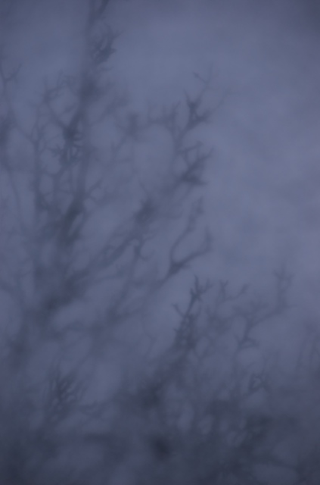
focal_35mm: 255
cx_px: 160
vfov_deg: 8.1
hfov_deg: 5.4
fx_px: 3420
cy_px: 242
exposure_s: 1/6
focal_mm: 170
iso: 200
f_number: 5.6
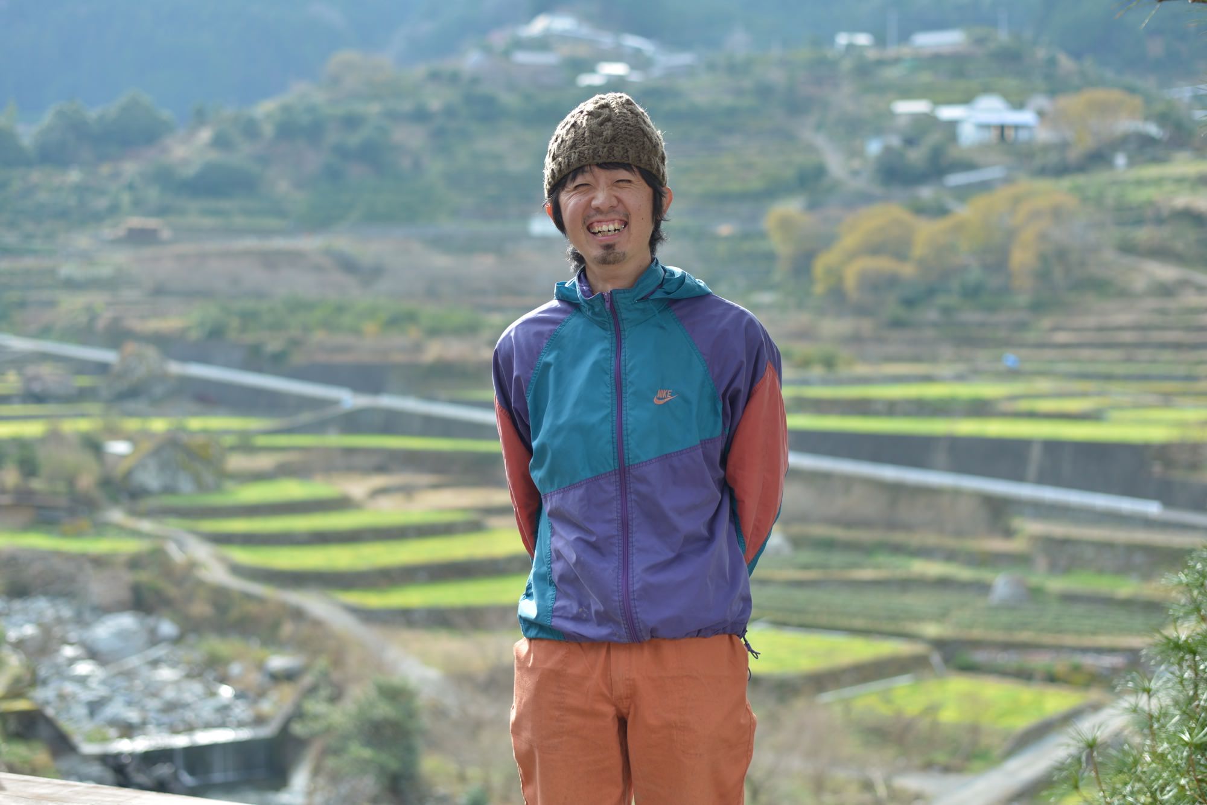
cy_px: 402
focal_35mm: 50
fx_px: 1676
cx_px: 604
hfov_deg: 39.6
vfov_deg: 27.0
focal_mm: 50
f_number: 2.5
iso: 100
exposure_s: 1/400
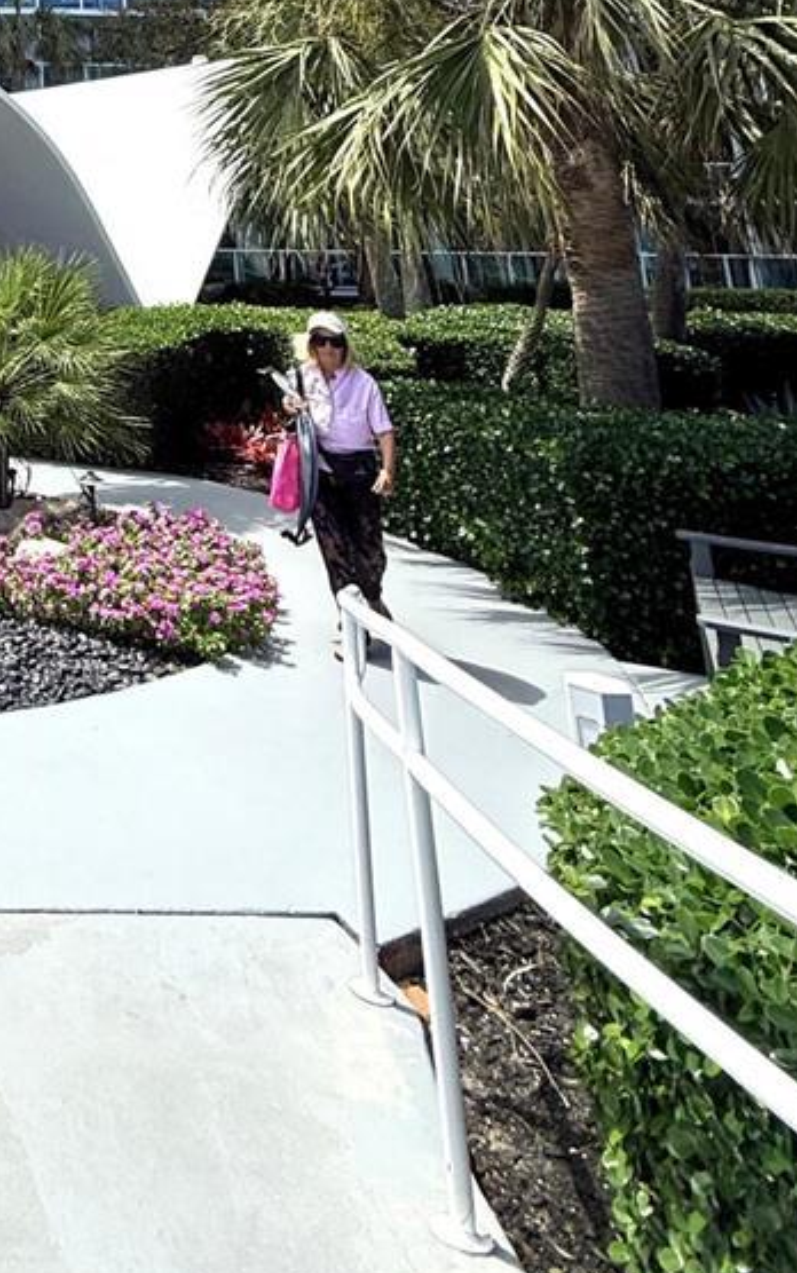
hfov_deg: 31.1
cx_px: -227
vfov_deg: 47.9
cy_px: -32
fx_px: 1111
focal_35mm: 32
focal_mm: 2.22
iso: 64
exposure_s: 1/1464
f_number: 2.2
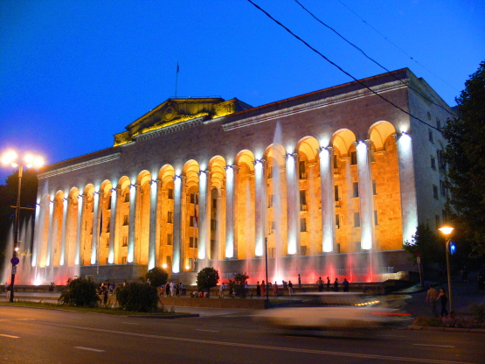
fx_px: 490
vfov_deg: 40.7
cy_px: 182
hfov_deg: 52.6
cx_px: 242
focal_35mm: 35
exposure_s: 1/10
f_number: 2.8
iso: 200
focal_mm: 7.4
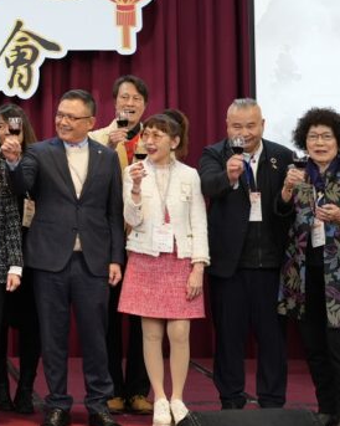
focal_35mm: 115
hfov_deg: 12.7
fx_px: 1448
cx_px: -175
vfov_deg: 16.5
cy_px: 41
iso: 400
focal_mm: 41
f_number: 4
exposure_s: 1/50
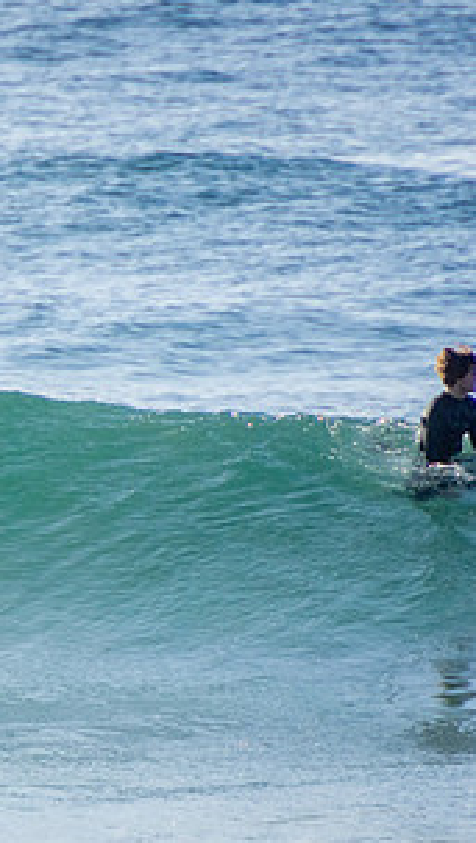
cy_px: 452
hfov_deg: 1.0
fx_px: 26904
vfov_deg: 1.8
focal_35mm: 1202
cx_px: -328
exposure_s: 1/2000
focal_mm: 400
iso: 280
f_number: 5.6
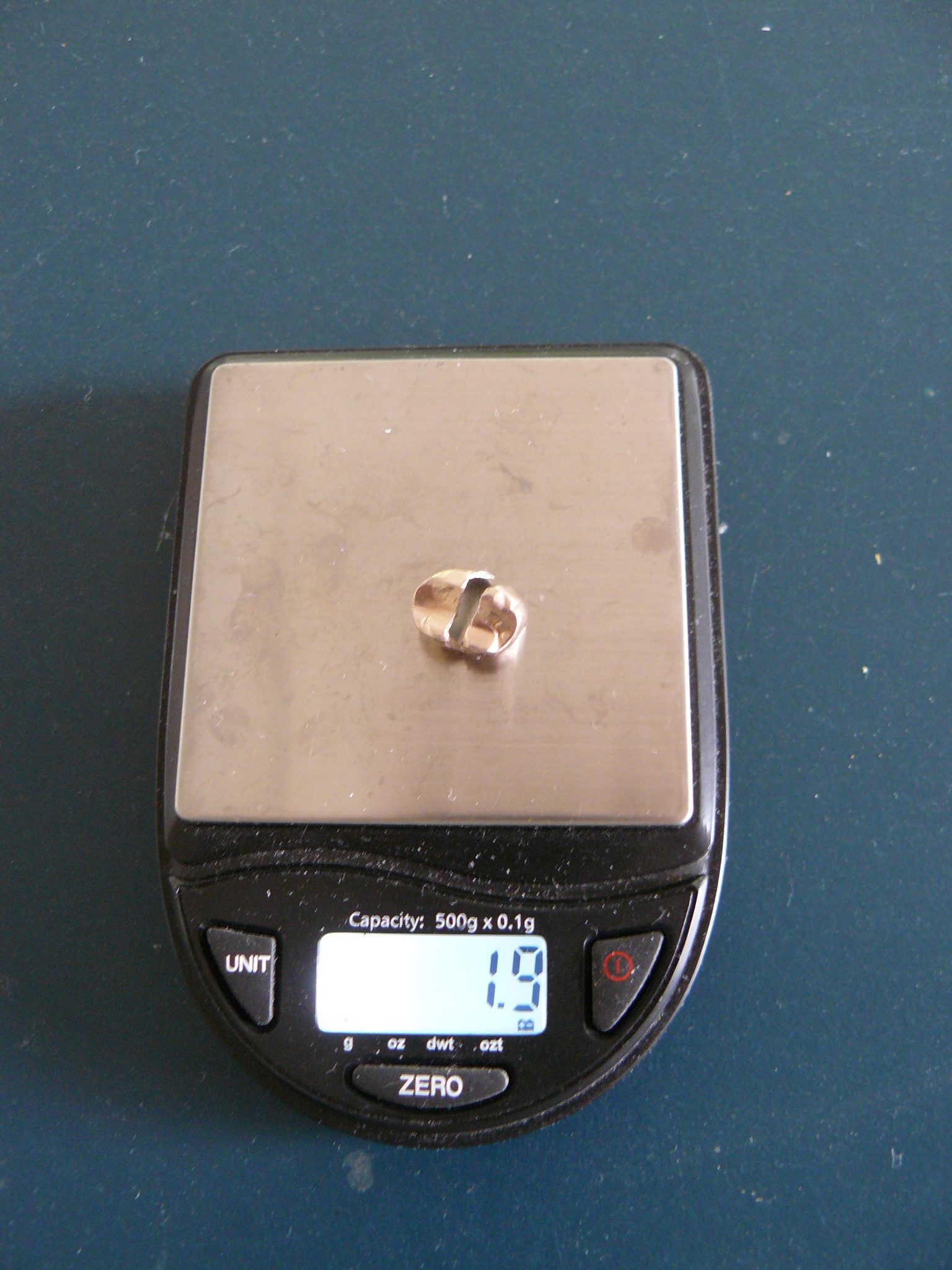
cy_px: 635
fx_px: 1320
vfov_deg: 51.4
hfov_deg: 39.7
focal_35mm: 36
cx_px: 476
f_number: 2.8
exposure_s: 1/10
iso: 200
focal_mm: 6
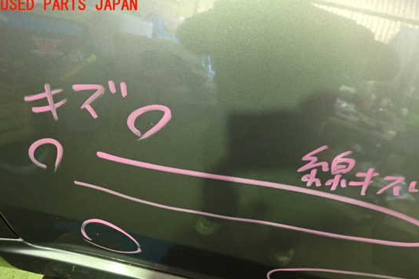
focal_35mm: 29
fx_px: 338
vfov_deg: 44.7
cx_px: 230
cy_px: 170
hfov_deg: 63.5
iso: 640
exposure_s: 1/30
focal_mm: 4.5
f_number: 2
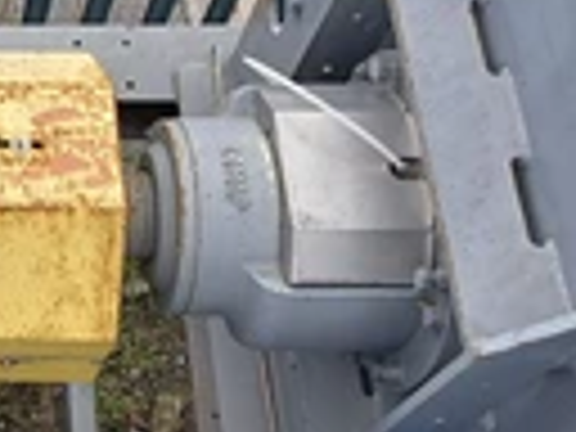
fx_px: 1298
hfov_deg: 22.4
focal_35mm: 78
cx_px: -176
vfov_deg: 18.8
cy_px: 104
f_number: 1.8
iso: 32
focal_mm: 4.6
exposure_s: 1/102
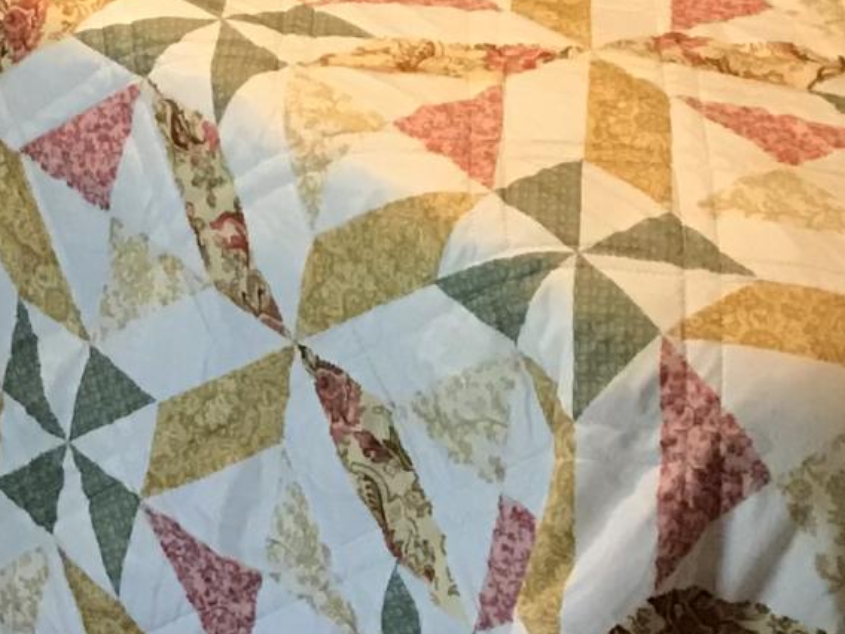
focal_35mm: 148
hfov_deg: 11.9
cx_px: -867
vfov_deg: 9.5
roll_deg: +2.4
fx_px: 3613
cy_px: -569
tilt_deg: -11.5
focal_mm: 3.99
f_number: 1.8
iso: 50
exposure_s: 1/15
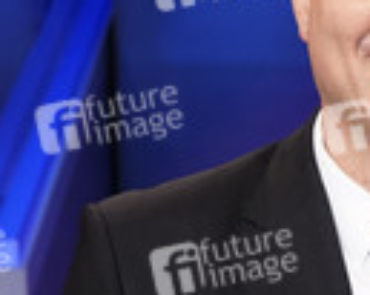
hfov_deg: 16.1
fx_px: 1258
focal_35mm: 115
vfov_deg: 13.4
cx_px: 435
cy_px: 192
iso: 2000
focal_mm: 35
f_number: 5
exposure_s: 1/125
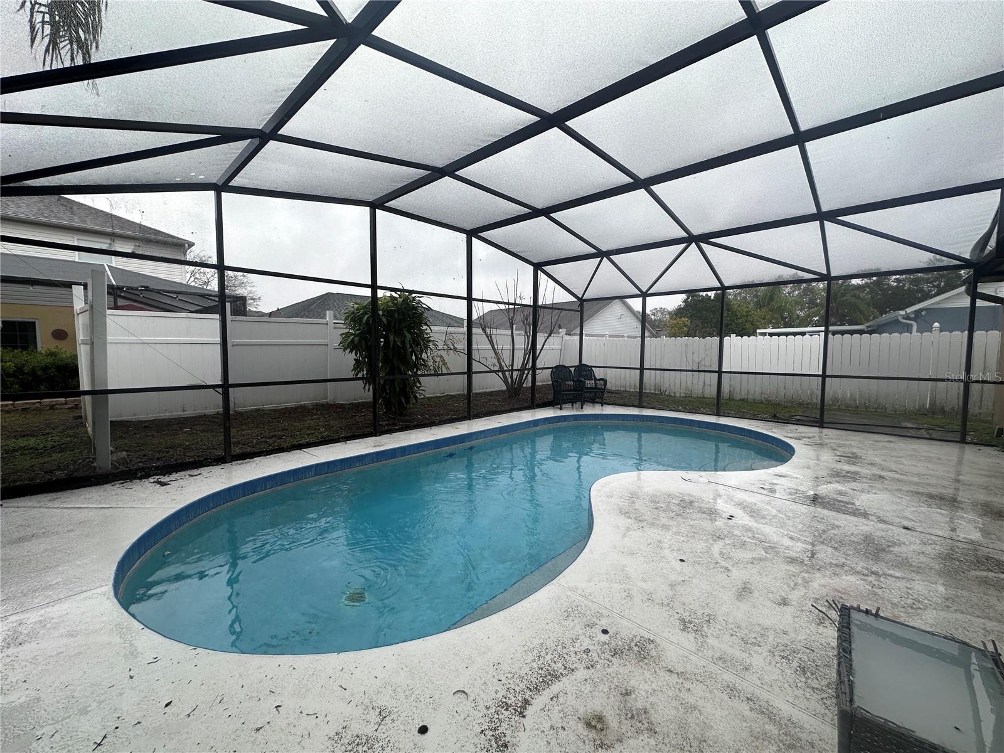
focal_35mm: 14
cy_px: 376
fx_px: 406
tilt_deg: -3.6
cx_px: 502
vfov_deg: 85.7
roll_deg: -0.9
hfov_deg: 102.1
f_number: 2.2
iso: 40
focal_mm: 2.22
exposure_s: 1/151
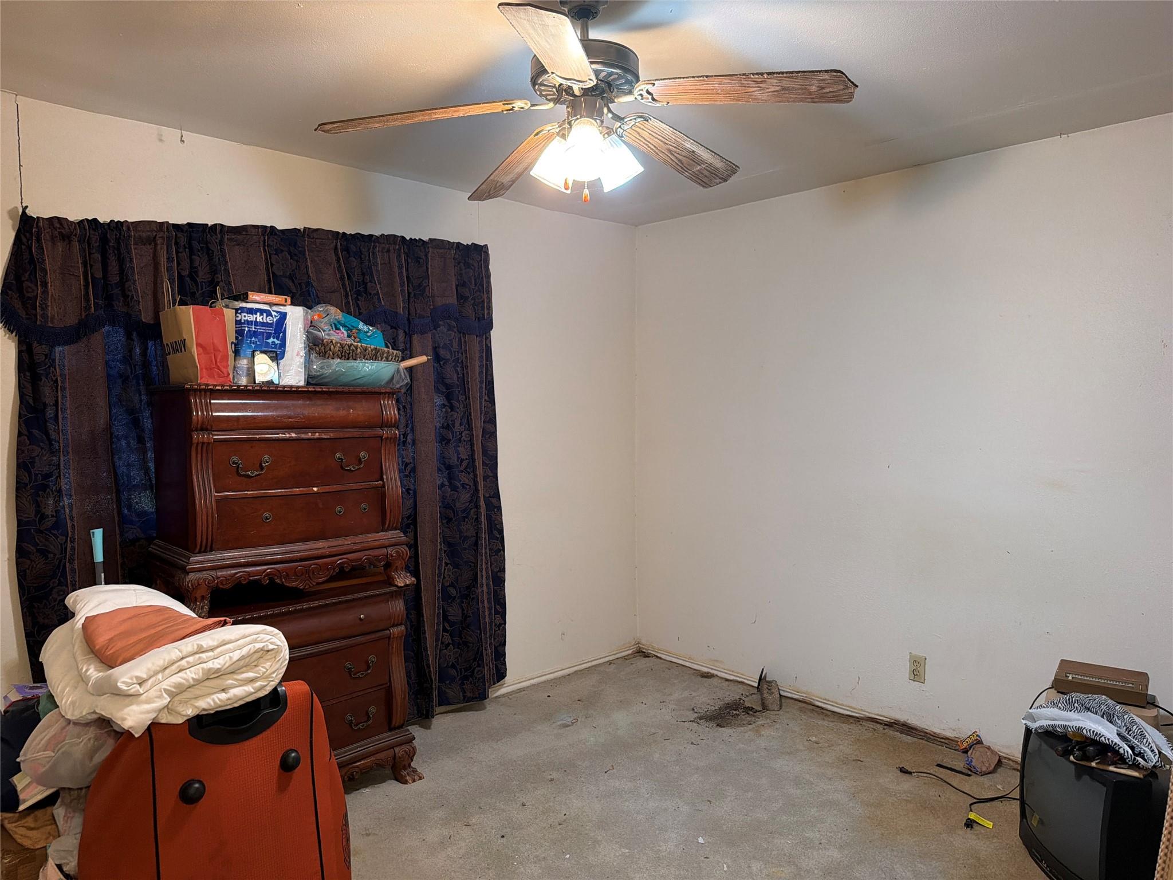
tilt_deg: -1.5
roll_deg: +0.2
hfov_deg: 71.6
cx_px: 586
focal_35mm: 24
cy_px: 440
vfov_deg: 56.8
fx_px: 813
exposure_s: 1/60
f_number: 1.78
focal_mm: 6.76
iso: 320
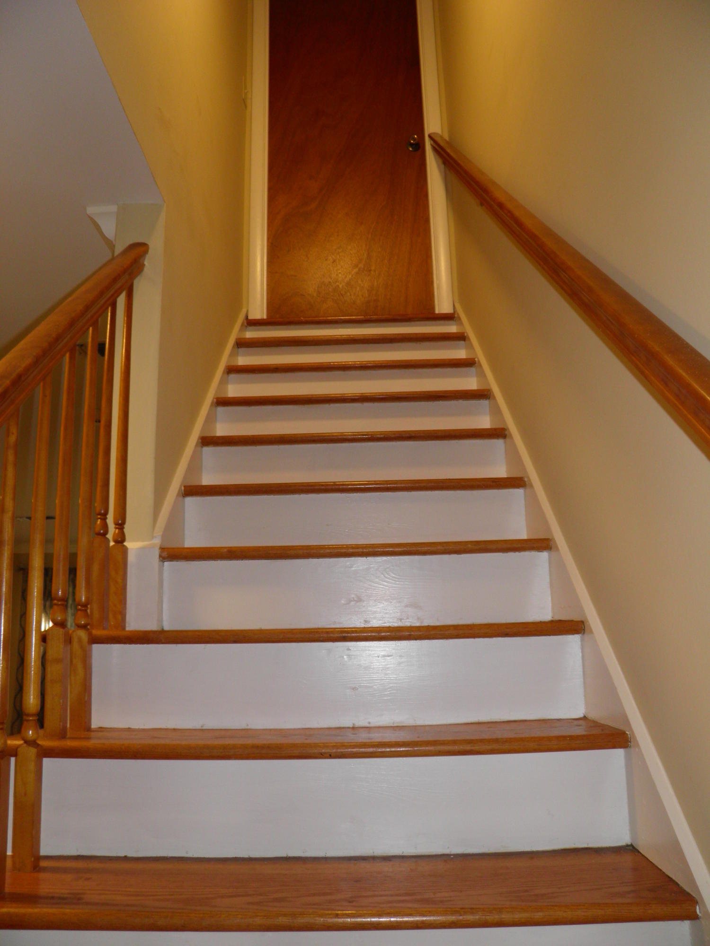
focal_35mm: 28
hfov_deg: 49.7
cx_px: 355
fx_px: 766
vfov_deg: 63.4
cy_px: 473
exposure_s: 1/30
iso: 100
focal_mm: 4.9
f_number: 2.8
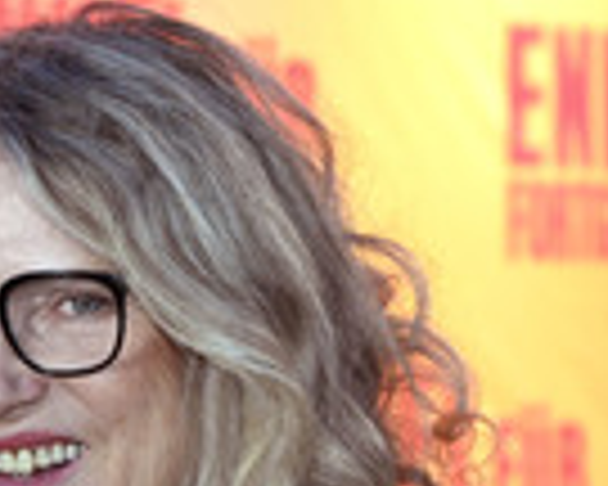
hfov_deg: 7.3
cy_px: 626
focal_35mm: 261
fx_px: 4697
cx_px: -155
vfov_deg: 5.9
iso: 2000
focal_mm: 83
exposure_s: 1/160
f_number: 6.3
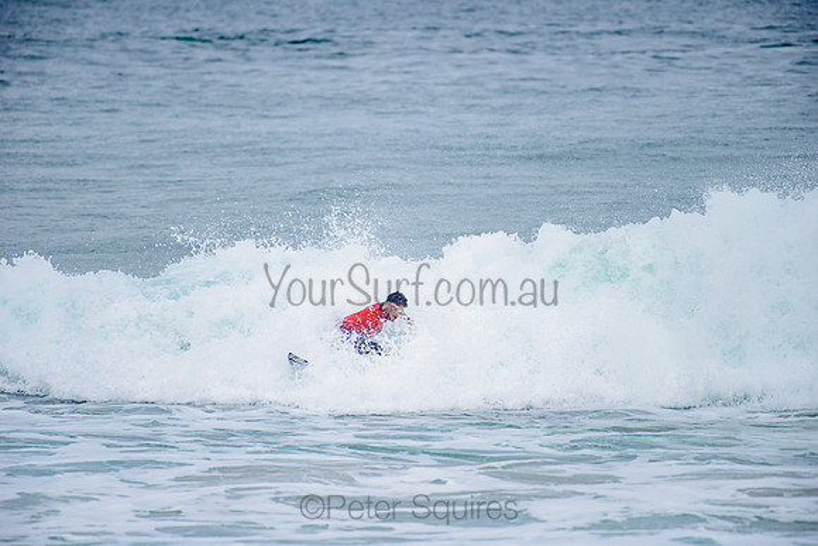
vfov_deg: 2.8
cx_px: 409
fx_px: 11363
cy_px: 273
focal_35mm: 500
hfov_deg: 4.1
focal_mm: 500
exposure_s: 1/2000
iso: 400
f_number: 5.6
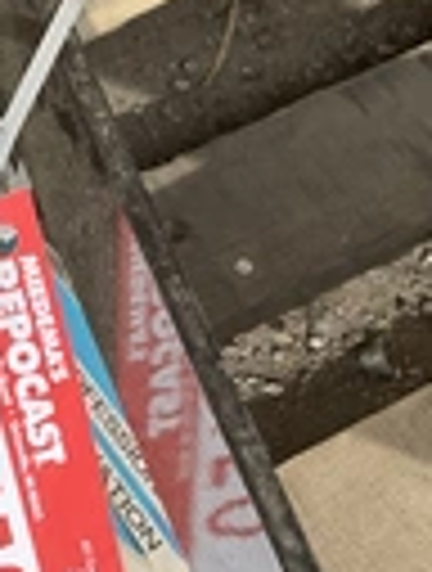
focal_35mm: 91
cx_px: 18
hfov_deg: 16.0
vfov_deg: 21.3
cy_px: 432
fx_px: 1507
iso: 25
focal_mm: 3
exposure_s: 1/869
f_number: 1.8
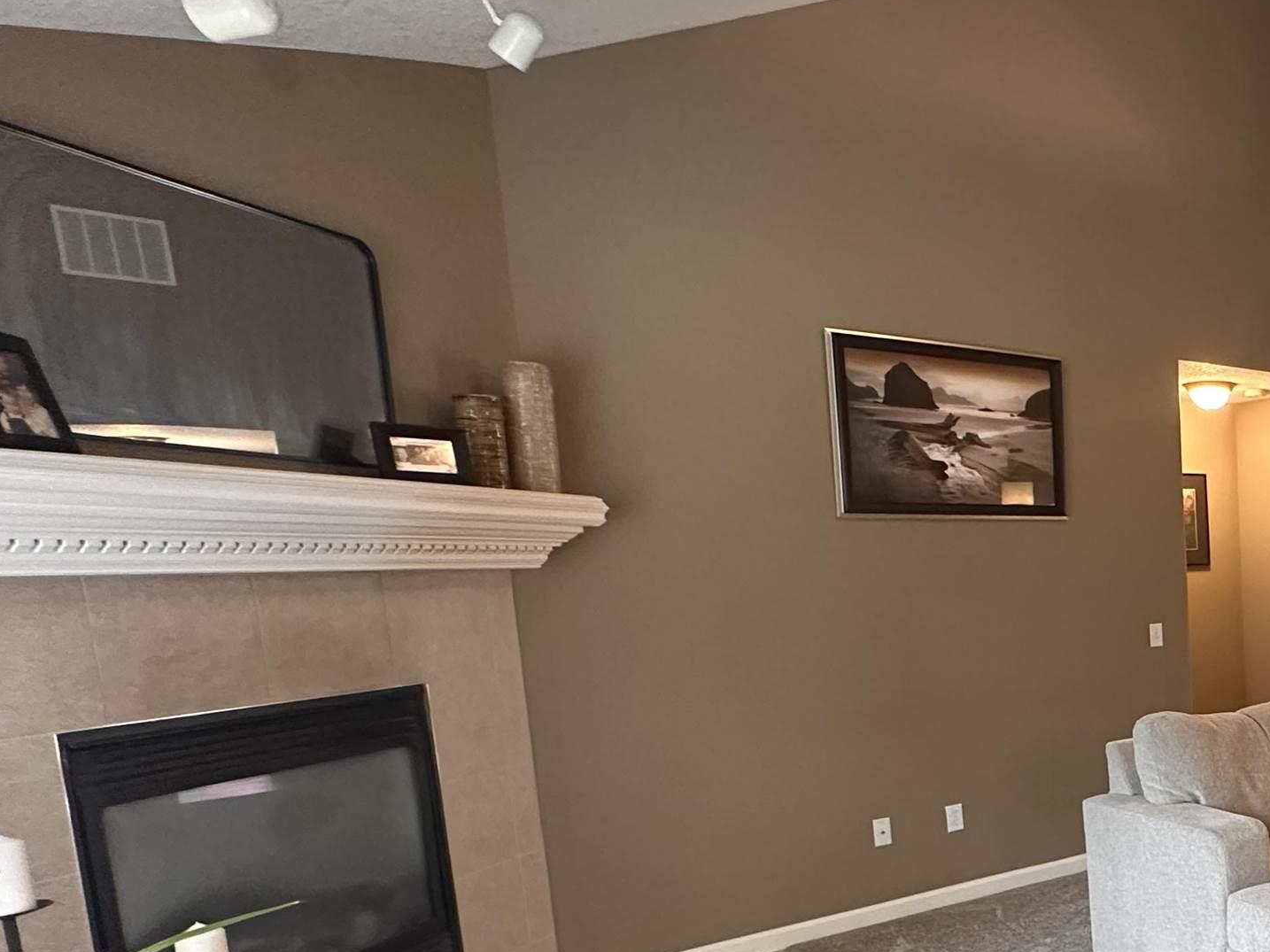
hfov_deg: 46.8
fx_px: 1100
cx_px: 1344
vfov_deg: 45.4
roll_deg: +1.3
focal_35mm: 30
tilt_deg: -6.5
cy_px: 700
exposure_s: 1/60
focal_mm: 2.22
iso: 500
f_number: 2.2
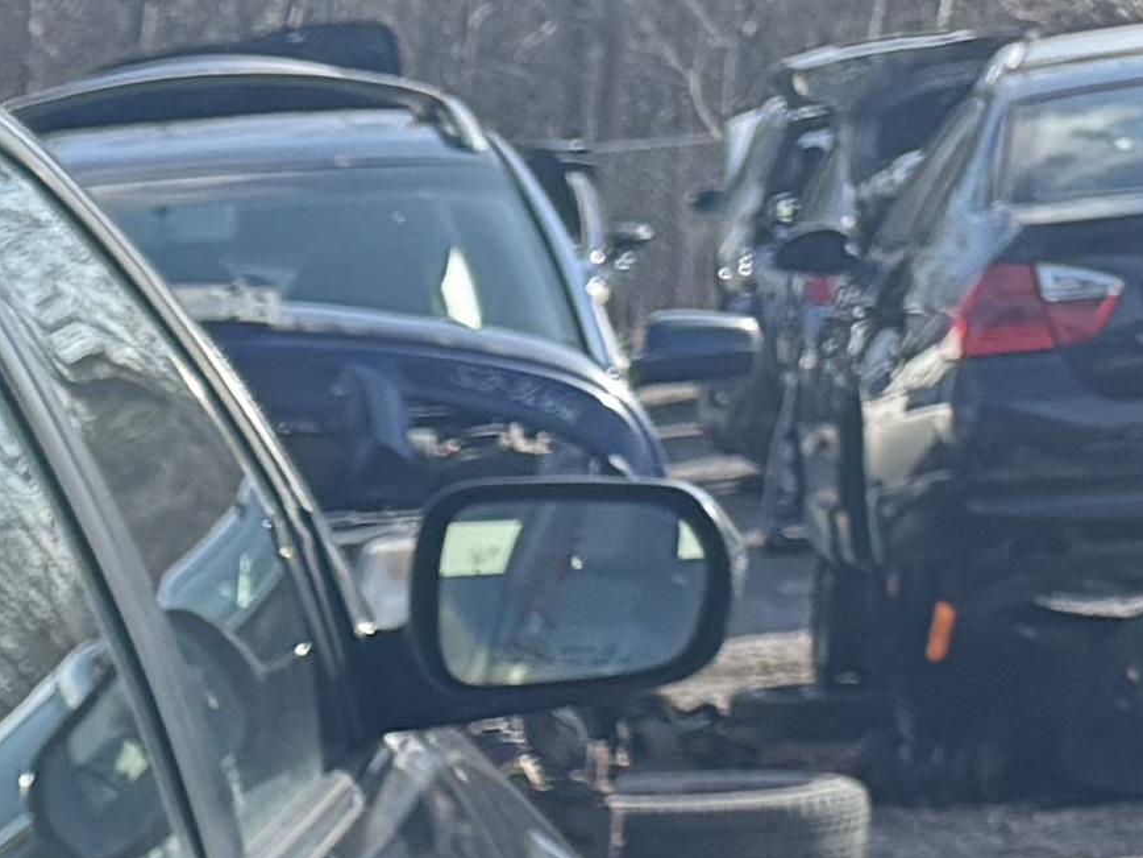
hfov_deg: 10.0
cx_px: -2057
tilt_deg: -15.8
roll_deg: +4.2
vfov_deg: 8.6
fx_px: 5217
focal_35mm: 158
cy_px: 2043
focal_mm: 6.76
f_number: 1.78
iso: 100
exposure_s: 1/2000
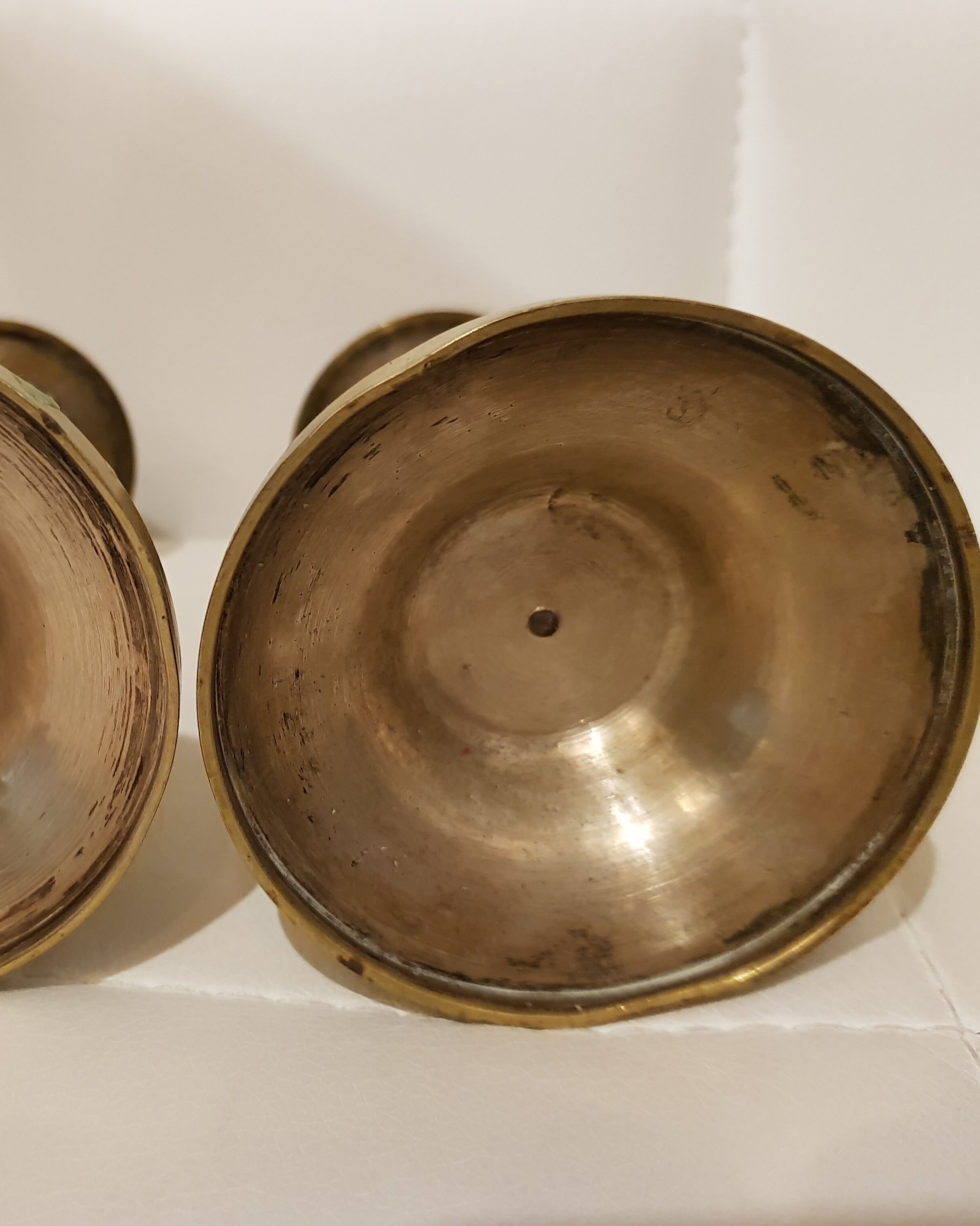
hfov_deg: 41.2
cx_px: 174
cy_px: 613
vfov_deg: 52.8
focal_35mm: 34
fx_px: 1233
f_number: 1.7
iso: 200
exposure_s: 1/33
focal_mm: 4.2
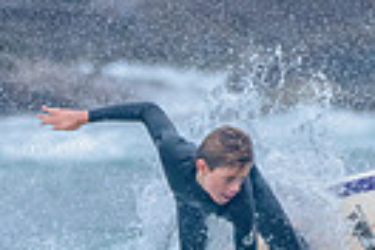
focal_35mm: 2764
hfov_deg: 0.7
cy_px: 260
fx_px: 28789
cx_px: 196
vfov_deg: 0.5
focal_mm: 500
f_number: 5.6
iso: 800
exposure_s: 1/2000
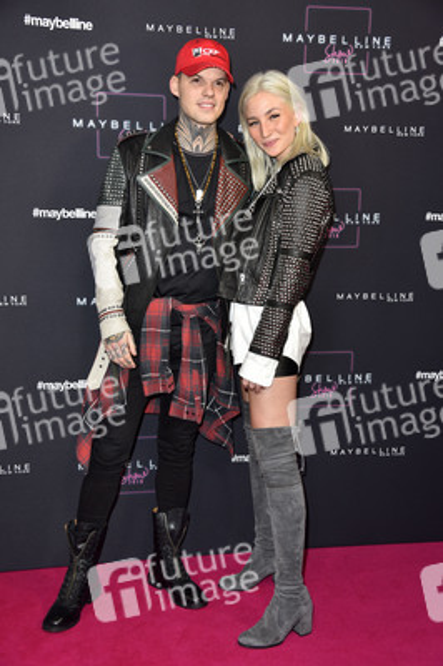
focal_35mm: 48
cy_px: 333
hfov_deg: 28.0
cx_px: 222
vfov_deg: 41.1
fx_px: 887
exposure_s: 1/160
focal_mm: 48
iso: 640
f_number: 5.6
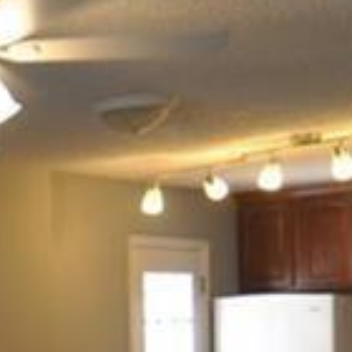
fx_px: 1070
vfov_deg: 18.3
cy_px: 341
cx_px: -395
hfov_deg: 14.7
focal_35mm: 93
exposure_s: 1/80
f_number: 4.5
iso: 400
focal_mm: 10
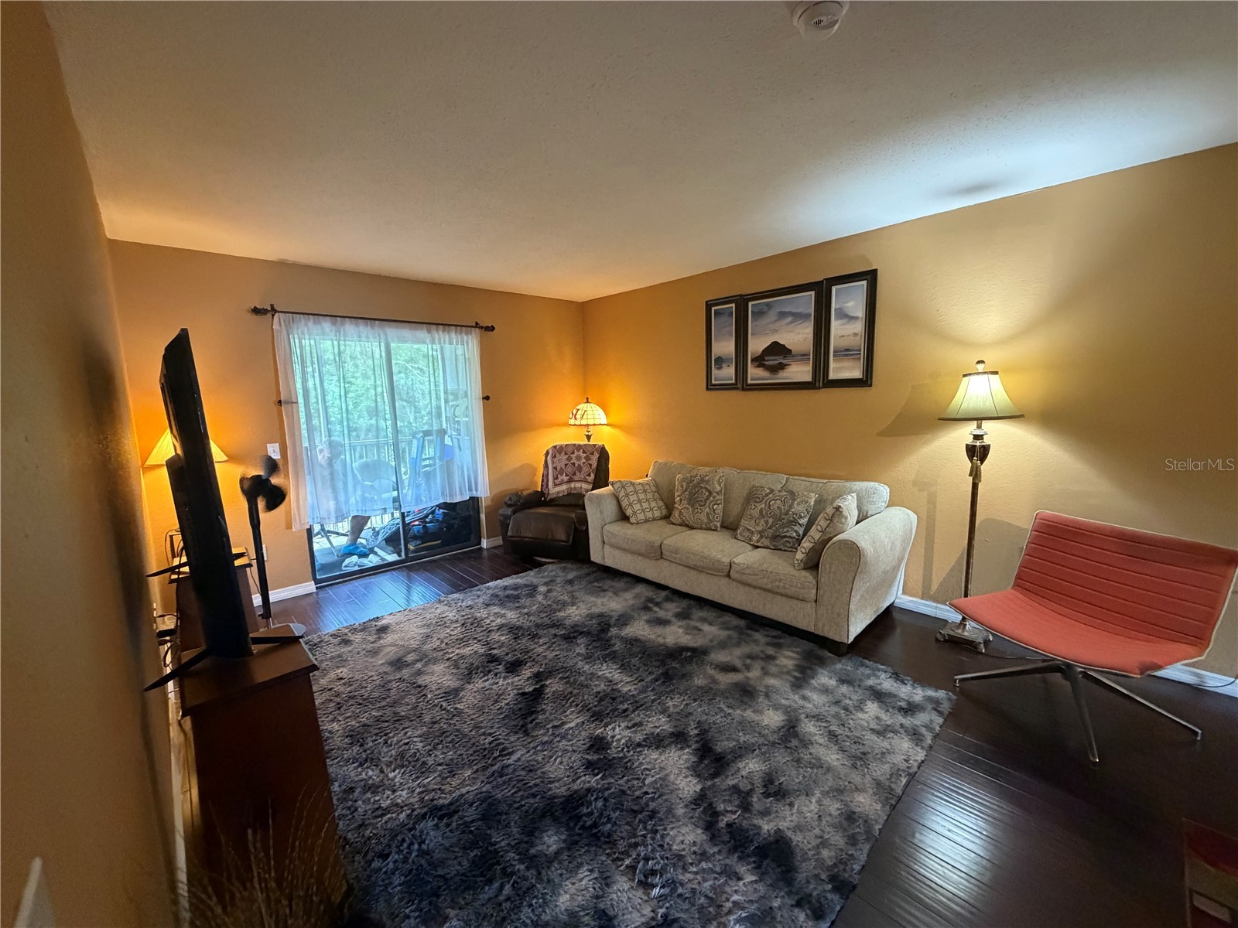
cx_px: 619
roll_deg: +2.0
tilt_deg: -7.9
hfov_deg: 102.1
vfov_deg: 85.7
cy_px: 464
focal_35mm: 14
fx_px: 501
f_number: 2.2
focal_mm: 2.22
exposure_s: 1/60
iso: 800
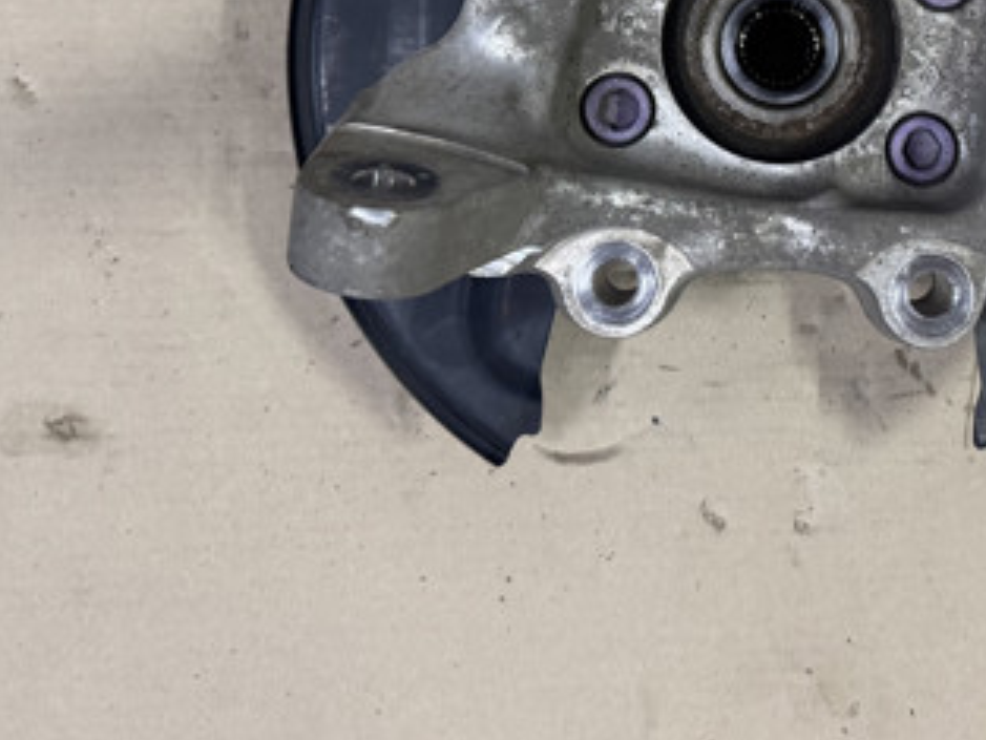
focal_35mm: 49
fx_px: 1396
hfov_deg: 37.5
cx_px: 794
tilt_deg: -83.6
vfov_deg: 28.0
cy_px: 13
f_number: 1.78
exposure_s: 1/60
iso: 500
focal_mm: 6.76
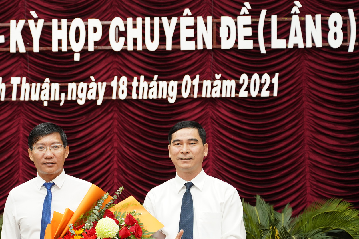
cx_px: 113
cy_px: 118
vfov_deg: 15.9
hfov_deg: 23.5
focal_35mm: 86
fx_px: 857
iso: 1000
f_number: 2.8
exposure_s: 1/200
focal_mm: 54
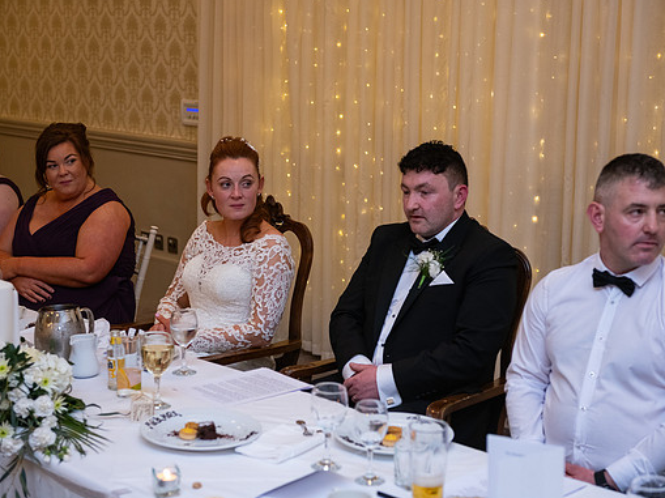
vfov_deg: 21.6
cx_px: 333
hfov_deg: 28.6
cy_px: 248
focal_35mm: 68
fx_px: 1305
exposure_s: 1/160
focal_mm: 62
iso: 1000
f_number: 3.5
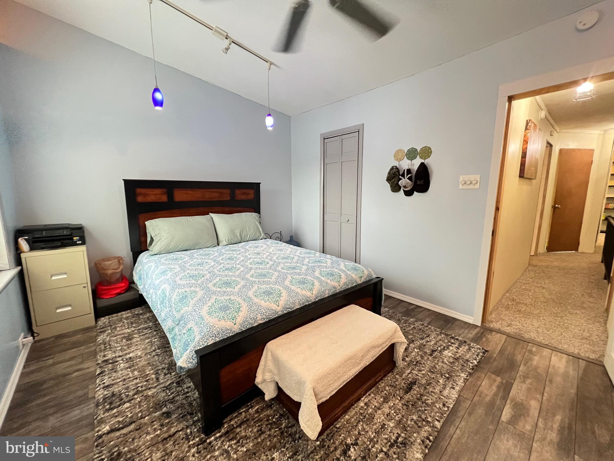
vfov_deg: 89.9
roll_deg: -0.2
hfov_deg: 106.2
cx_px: 307
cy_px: 230
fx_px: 231
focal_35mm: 13
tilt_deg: -9.1
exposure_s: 1/60
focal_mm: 1.57
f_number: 1.8
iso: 640
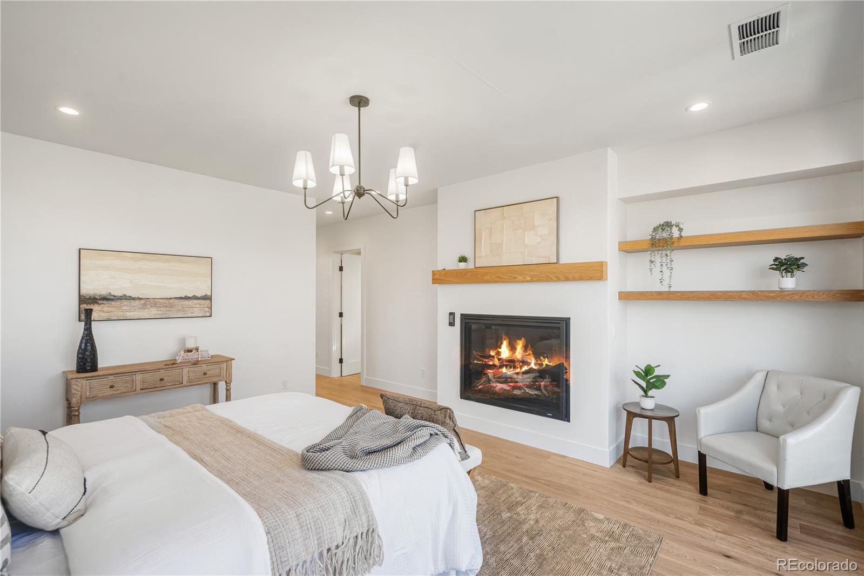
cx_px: 432
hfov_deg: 96.7
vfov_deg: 73.7
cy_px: 288
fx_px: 384
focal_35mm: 16
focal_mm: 16
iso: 400
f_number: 8
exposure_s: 1/20
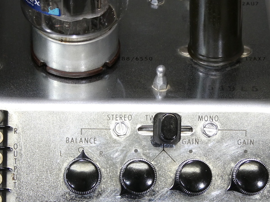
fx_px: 1326
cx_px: 112
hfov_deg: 11.6
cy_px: 153
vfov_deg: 8.7
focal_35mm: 170
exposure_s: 1/10
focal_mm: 19
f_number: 5.1
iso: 200
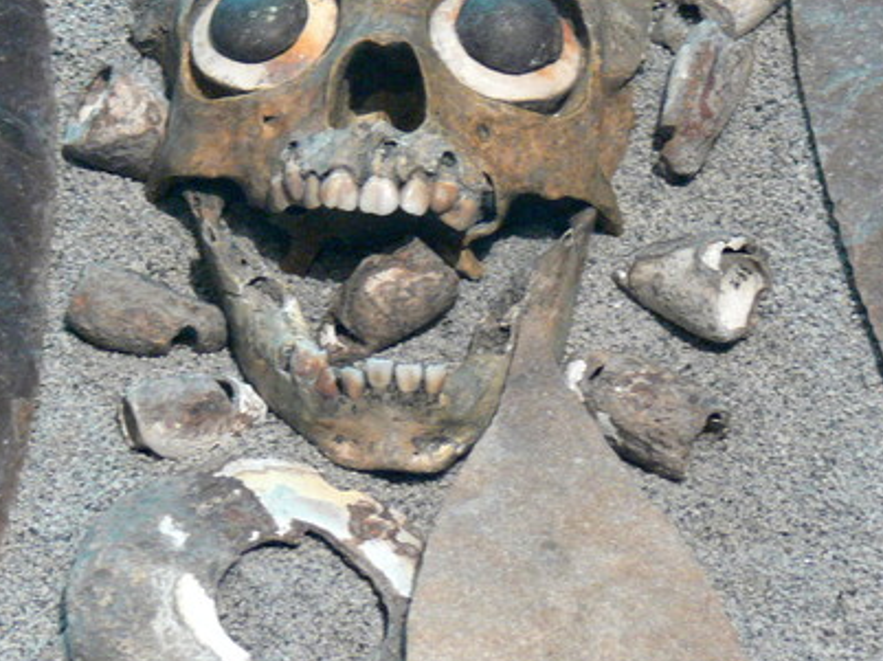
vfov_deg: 5.8
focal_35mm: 256
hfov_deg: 7.7
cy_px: 224
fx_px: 6526
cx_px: 426
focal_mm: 24.7
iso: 200
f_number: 3.6
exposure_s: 1/13
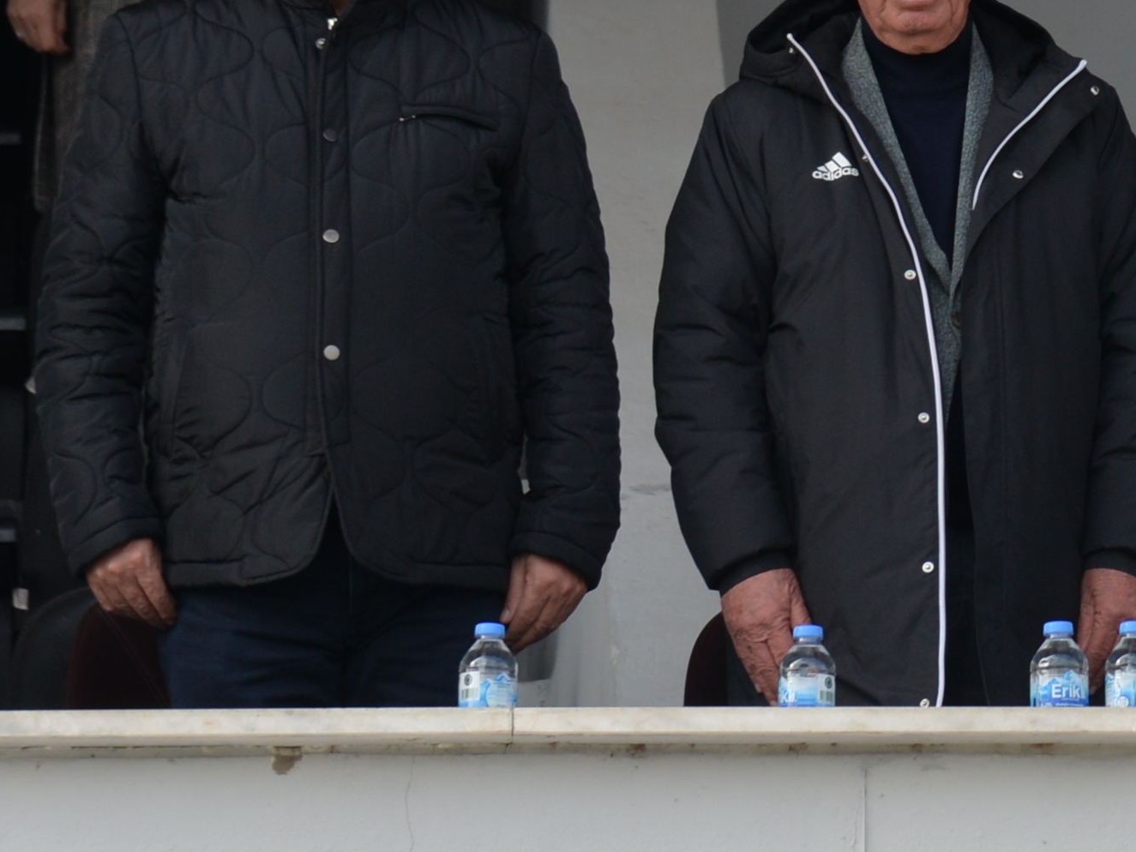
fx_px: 17198
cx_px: 1494
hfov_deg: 3.8
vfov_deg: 2.8
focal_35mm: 524
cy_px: 60
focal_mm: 120
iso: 280
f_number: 5.6
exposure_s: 1/500
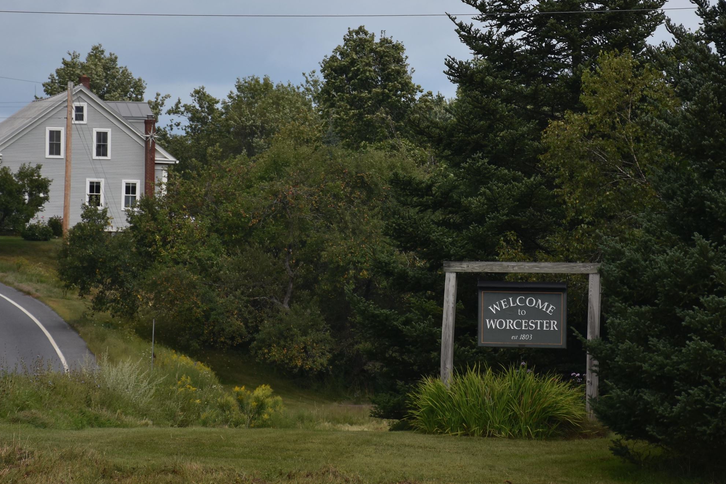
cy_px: 131
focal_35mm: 244
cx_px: 381
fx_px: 4915
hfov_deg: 8.4
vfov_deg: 5.6
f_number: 5.6
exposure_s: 1/250
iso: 125
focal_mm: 105
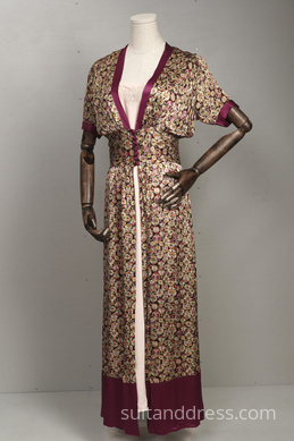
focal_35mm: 48
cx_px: 147
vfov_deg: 41.1
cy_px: 220
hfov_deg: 28.1
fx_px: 588
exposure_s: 1/100
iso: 400
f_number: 4.5
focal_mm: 32
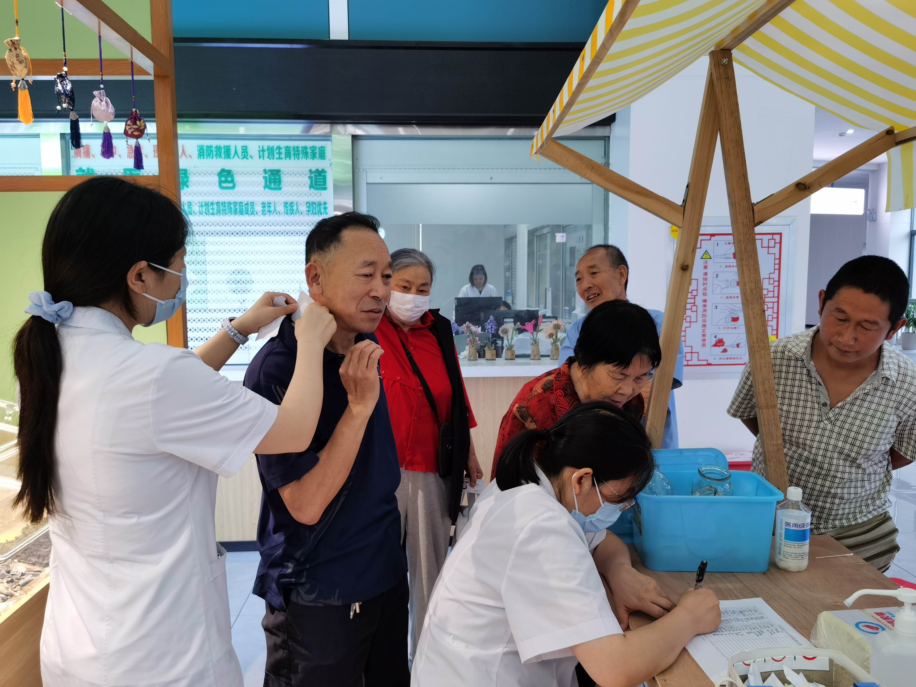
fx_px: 767
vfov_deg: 48.2
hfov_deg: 61.7
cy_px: 344
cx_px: 458
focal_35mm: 29
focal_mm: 5.56
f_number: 1.6
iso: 125
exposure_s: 1/100
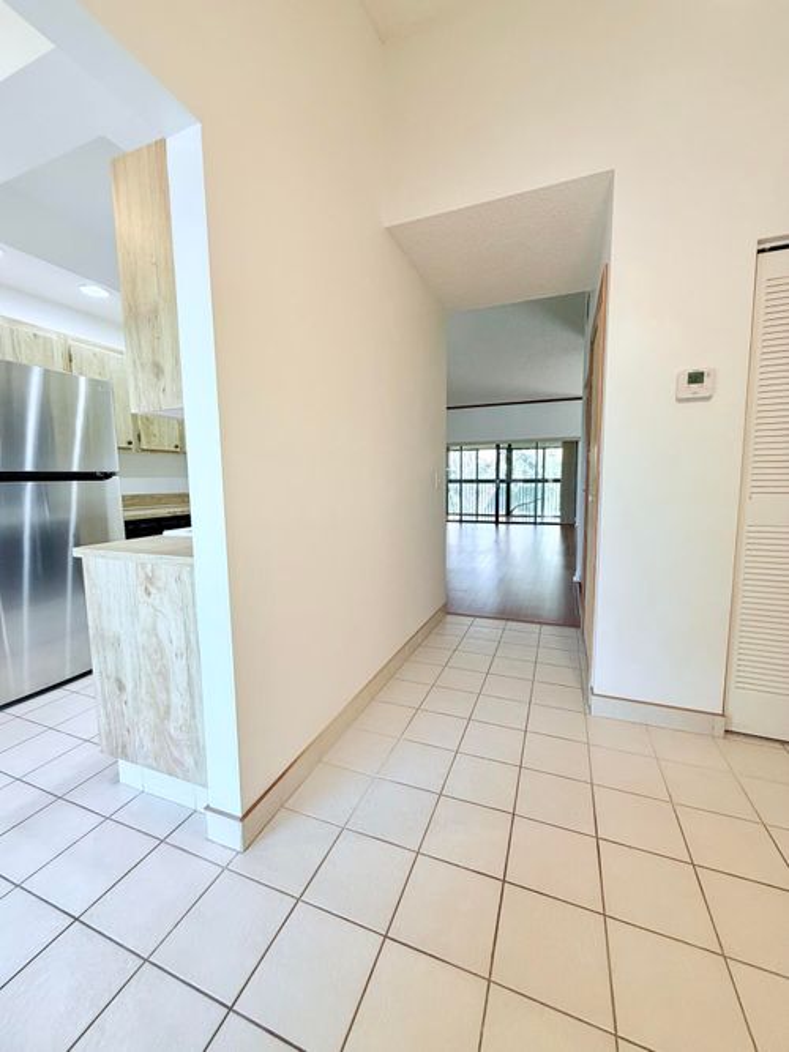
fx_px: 426
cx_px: 394
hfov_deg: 85.7
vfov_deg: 102.1
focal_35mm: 14
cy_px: 526
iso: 250
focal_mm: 2.22
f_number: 2.2
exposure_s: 1/120
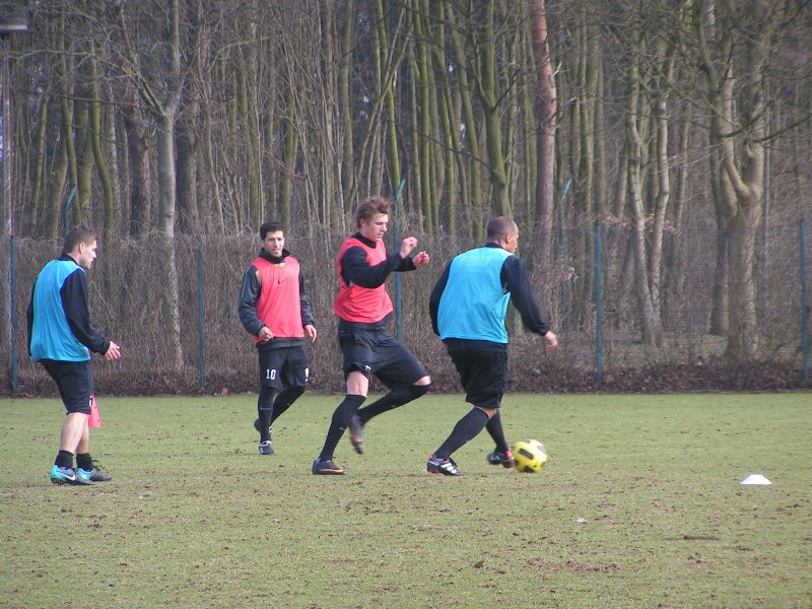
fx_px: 6638
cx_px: 406
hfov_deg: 7.0
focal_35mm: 283
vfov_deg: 5.3
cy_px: 304
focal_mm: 43.3
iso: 80
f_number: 3.5
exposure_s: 1/320
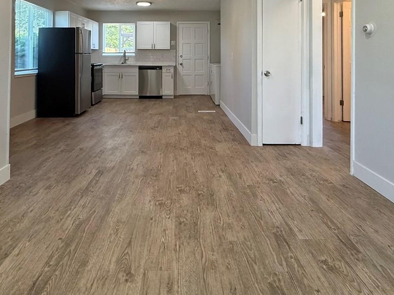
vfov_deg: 50.9
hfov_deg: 69.3
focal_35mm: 25
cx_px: 179
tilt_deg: +0.3
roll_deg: -0.3
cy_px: 52
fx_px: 285
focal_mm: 2.22
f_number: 2.2
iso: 200
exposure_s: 1/120
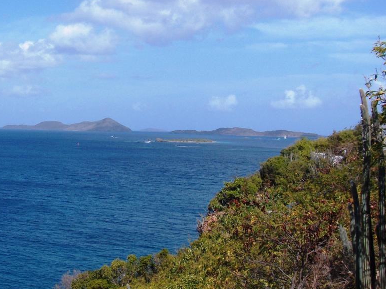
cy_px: 143
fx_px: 725
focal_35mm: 65
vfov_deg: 22.6
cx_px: 67
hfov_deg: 29.0
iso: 100
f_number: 4.8
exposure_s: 1/917
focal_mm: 8
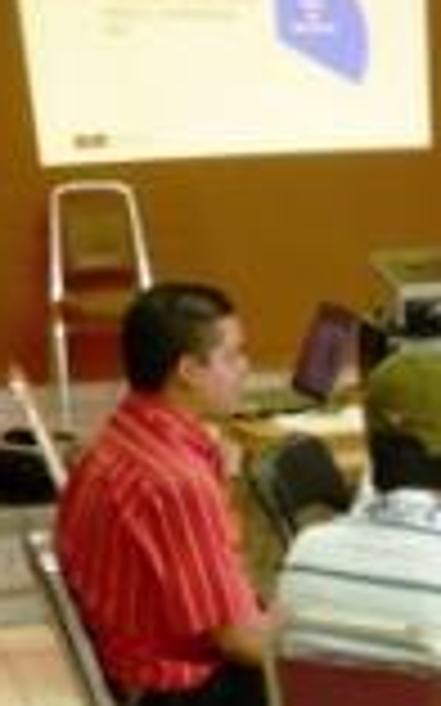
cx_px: 981
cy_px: 445
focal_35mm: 106
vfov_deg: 19.6
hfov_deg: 10.9
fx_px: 2040
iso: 100
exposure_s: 1/6
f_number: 2.8
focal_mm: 5.8
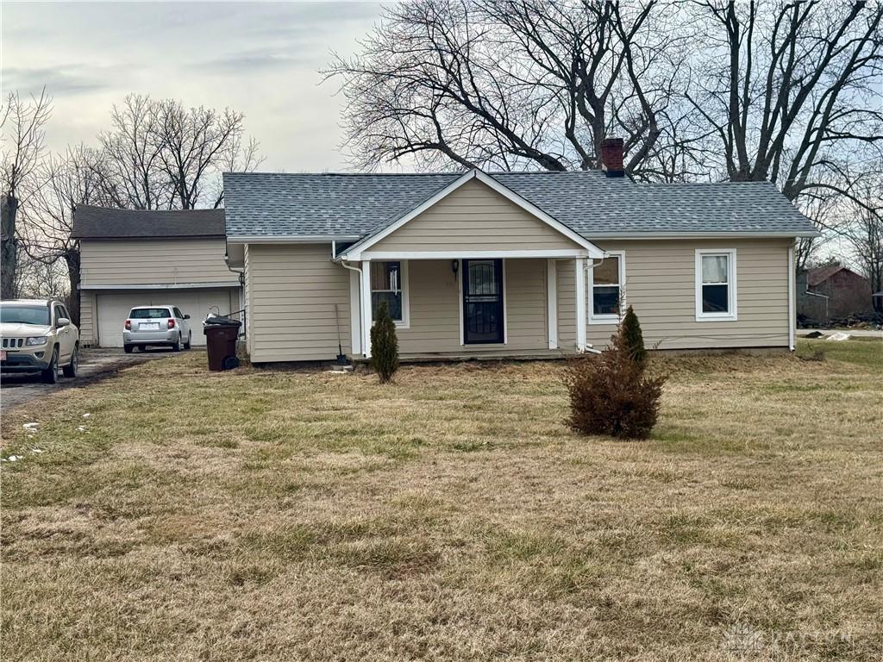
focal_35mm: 48
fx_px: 1224
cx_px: 442
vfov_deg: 30.3
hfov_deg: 39.7
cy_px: 331
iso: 64
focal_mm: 6.76
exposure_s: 1/2415
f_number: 1.78
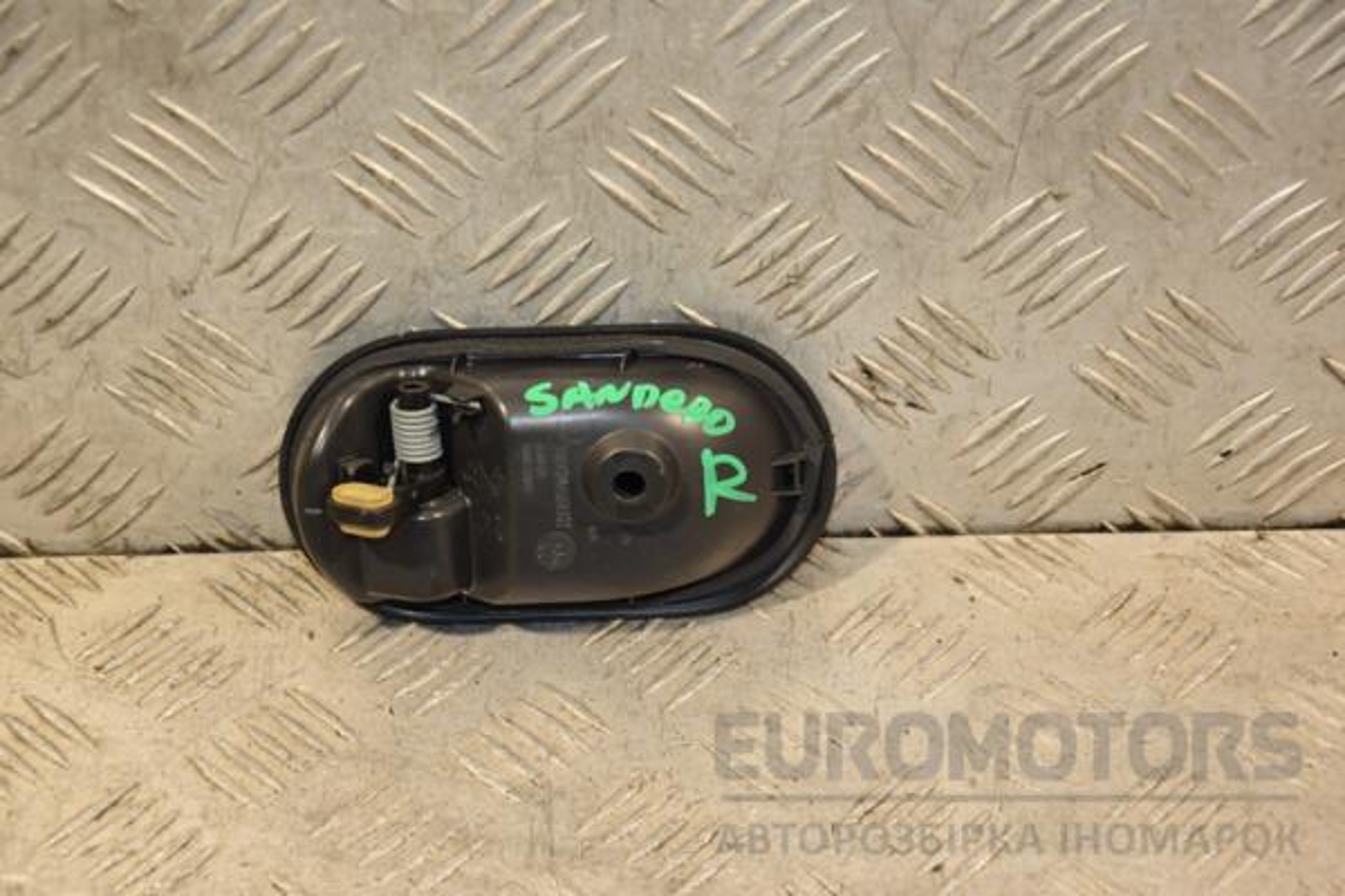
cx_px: 672
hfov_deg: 21.9
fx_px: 3474
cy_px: 448
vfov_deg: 14.7
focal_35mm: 93
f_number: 5.3
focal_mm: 62
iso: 800
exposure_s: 1/125
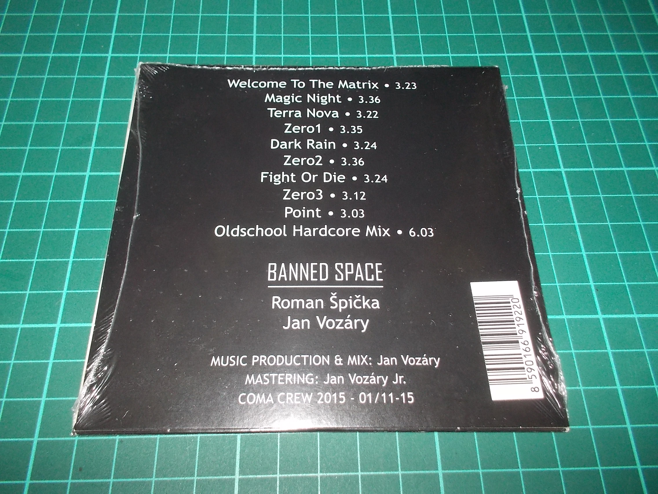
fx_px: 551
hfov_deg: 61.7
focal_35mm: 29
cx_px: 329
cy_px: 247
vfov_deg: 48.2
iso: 200
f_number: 3.3
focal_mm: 4.1
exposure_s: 1/30
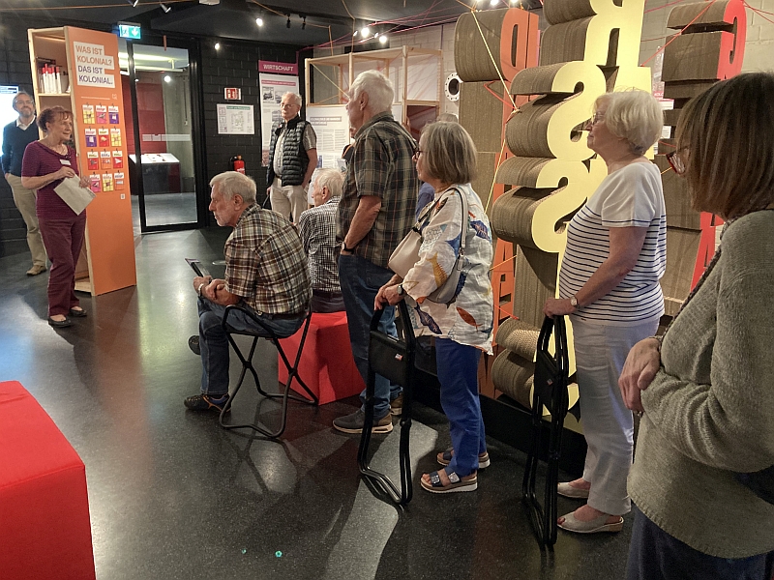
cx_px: 387
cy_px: 290
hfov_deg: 63.4
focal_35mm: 28
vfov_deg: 49.7
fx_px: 626
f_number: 1.8
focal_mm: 3.99
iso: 320
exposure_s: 1/25
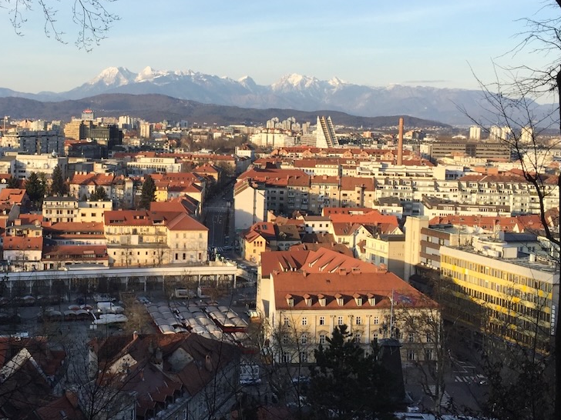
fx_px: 827
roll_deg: -0.5
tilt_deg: -3.5
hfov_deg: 36.6
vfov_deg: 28.5
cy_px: 177
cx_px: 143
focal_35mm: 51
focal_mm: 4.15
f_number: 2.2
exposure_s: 1/824
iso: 32
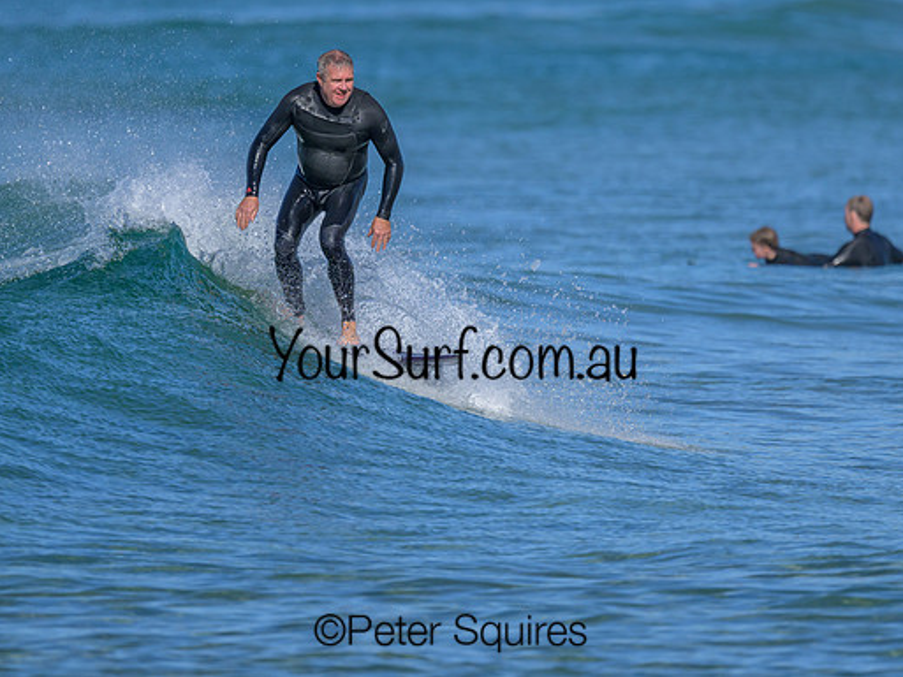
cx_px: 442
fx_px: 30998
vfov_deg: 1.3
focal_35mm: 1188
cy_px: 281
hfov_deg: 1.7
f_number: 6.3
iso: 280
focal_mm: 800
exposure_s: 1/2000
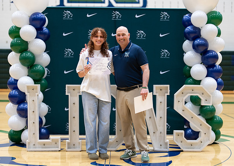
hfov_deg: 33.4
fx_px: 390
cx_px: 117
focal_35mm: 59
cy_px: 89
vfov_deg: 24.1
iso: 400
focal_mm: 50
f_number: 1.2
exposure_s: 1/320
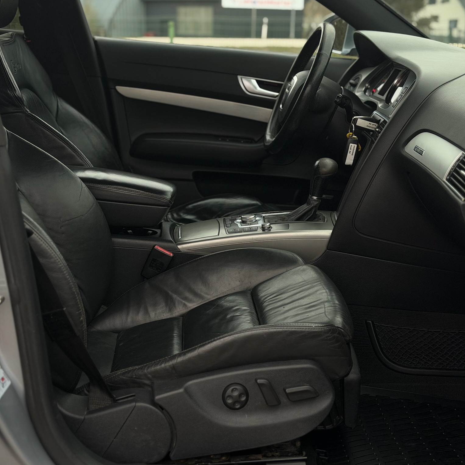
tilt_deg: -13.7
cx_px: 224
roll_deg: -1.3
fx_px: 866
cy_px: 233
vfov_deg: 30.0
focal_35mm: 57
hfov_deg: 30.0
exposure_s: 1/180
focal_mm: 6.76
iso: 100
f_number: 1.78
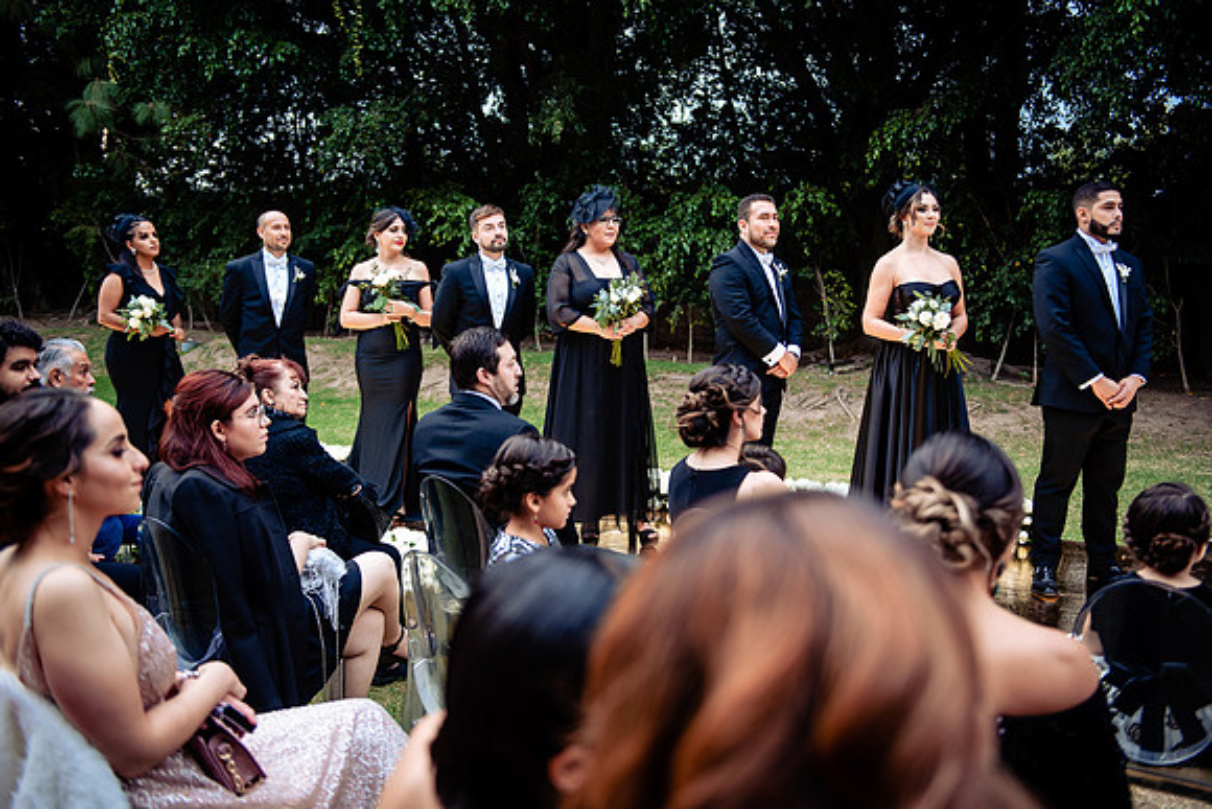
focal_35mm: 38
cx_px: 606
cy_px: 404
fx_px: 1280
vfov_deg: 35.1
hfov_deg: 50.7
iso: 320
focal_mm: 38
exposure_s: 1/160
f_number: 2.8
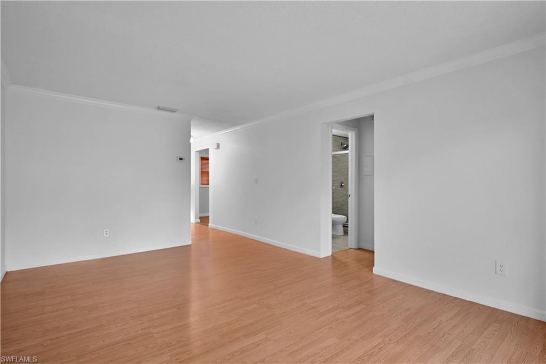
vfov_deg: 67.3
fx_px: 273
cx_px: 273
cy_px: 182
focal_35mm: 18
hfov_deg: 90.0
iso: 320
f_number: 3.5
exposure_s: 1/20
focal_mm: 12
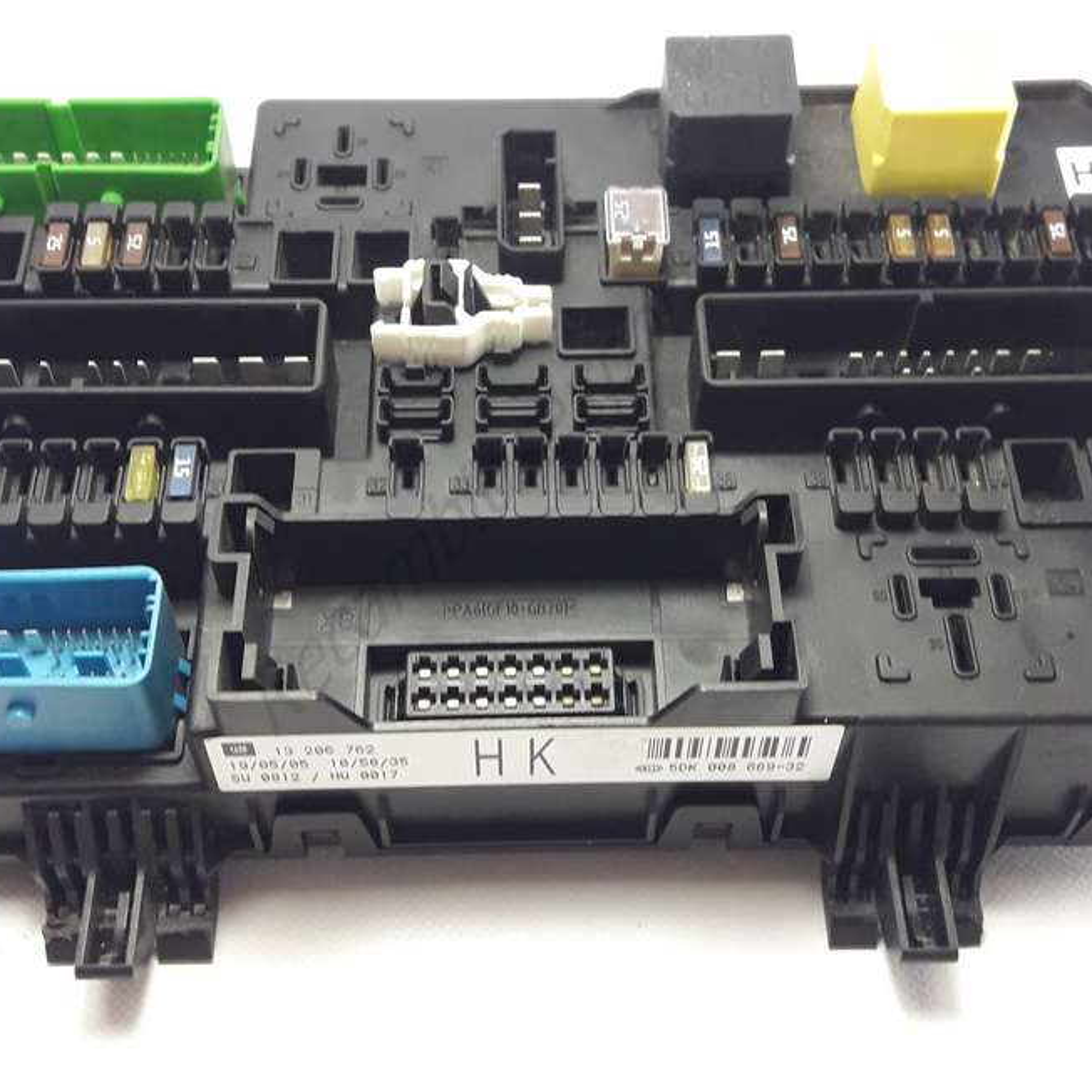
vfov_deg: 36.0
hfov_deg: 36.1
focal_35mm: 47
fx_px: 1677
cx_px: 534
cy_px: 446
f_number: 1.9
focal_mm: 3.7
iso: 125
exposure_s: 1/33
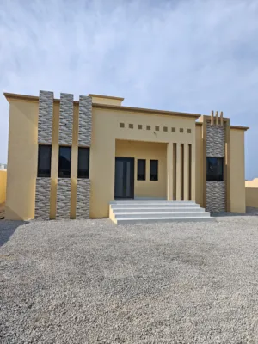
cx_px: 129
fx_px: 229
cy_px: 172
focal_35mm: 23
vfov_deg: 73.9
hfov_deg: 58.9
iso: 50
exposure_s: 1/2388
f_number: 1.63
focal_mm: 8.72
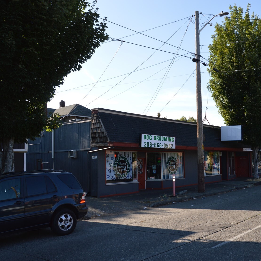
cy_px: 129
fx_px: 299
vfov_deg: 47.2
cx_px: 192
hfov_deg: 45.7
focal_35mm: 35
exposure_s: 1/200
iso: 100
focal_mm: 18
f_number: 7.1
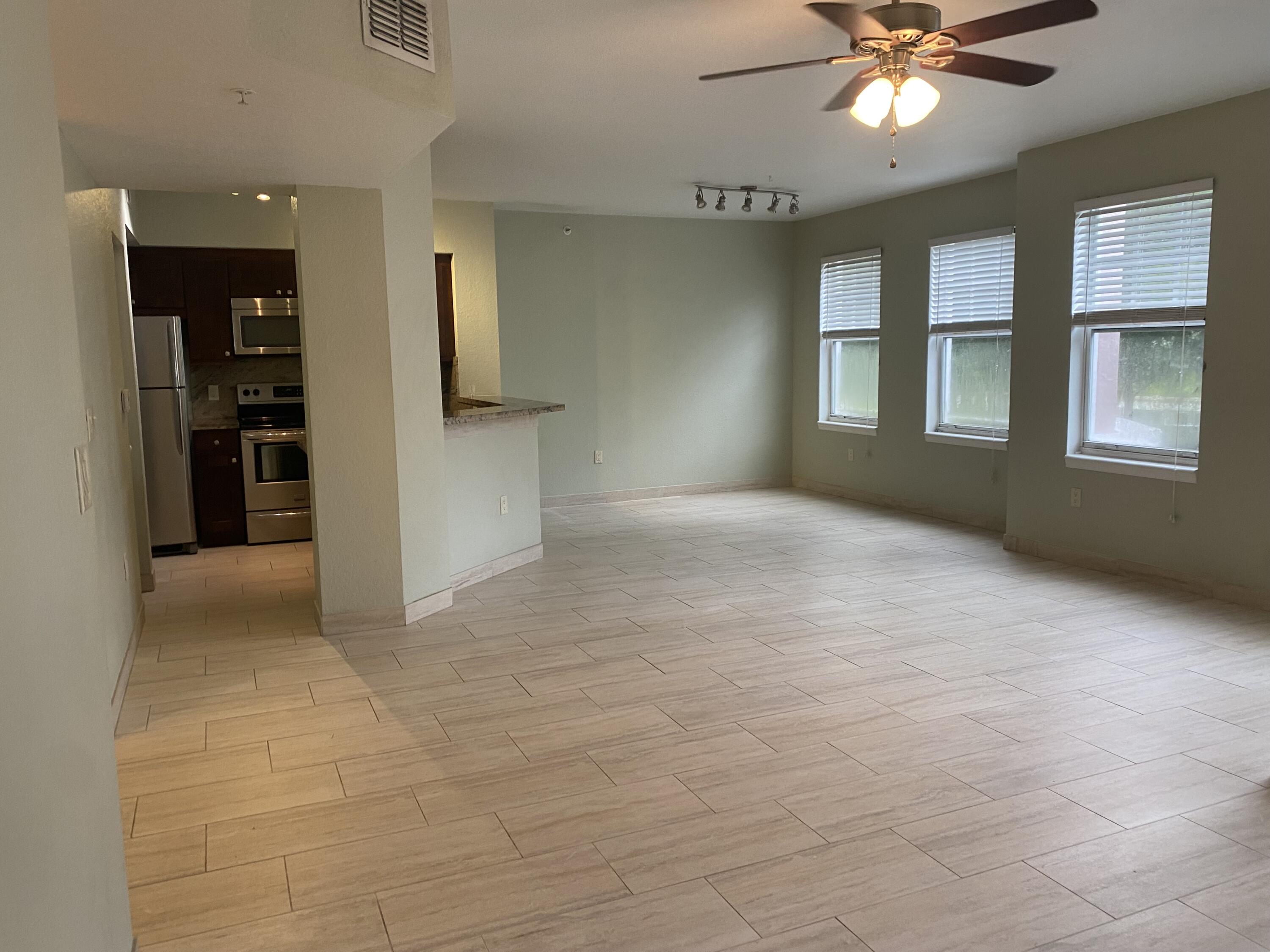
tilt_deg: -7.4
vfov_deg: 53.1
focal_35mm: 26
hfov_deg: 67.3
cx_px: 635
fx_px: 954
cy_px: 476
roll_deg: +1.2
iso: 80
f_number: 1.8
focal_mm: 4.25
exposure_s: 1/60
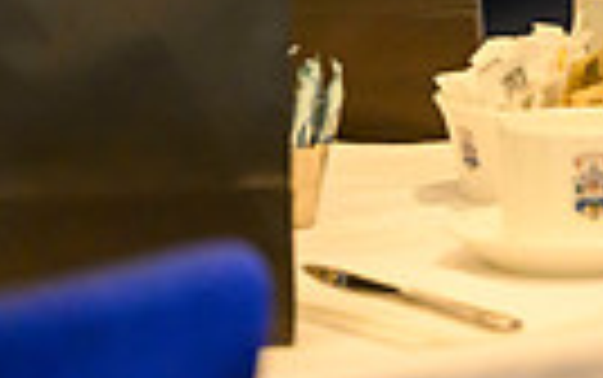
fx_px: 8717
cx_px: 1184
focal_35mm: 530
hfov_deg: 3.9
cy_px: -340
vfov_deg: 2.5
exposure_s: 1/320
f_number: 2.8
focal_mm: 120
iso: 5000
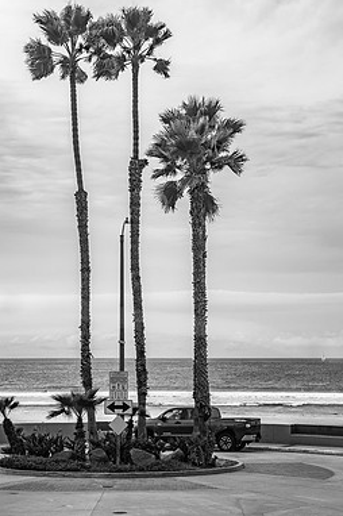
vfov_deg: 26.7
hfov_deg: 17.9
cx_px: 162
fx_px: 1088
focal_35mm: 76
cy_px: 256
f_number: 4
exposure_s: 1/1250
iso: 400
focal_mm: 50
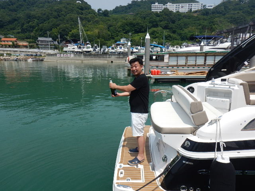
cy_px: 96
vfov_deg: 56.8
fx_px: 177
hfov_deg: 71.6
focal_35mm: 24
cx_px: 128
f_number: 4.1
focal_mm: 4.3
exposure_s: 1/1250
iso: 125
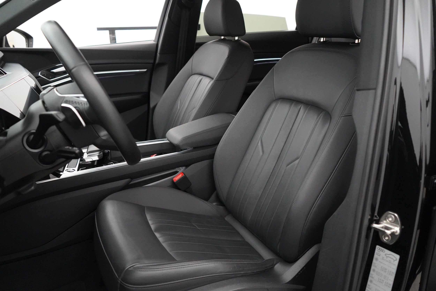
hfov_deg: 65.5
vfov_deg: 46.4
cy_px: 146
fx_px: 339
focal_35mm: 28
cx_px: 218
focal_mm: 28
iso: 10000
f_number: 3.5
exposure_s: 1/160
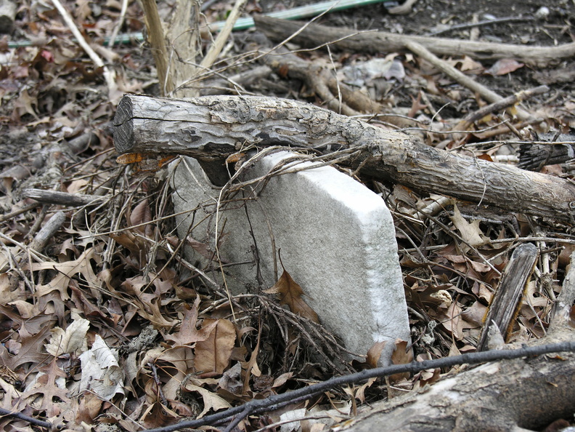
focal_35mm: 86
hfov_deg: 22.8
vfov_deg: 17.2
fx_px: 1429
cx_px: 288
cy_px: 216
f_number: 3.9
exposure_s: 1/66.2
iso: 50
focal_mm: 21.8
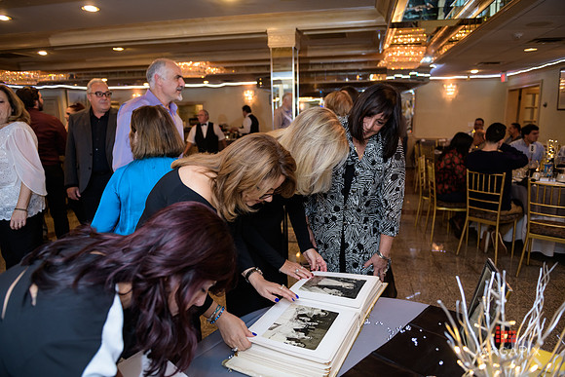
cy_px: 188
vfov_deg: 53.2
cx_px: 282
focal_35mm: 24
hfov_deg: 73.7
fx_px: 377
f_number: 3.2
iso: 800
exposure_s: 1/125
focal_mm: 24
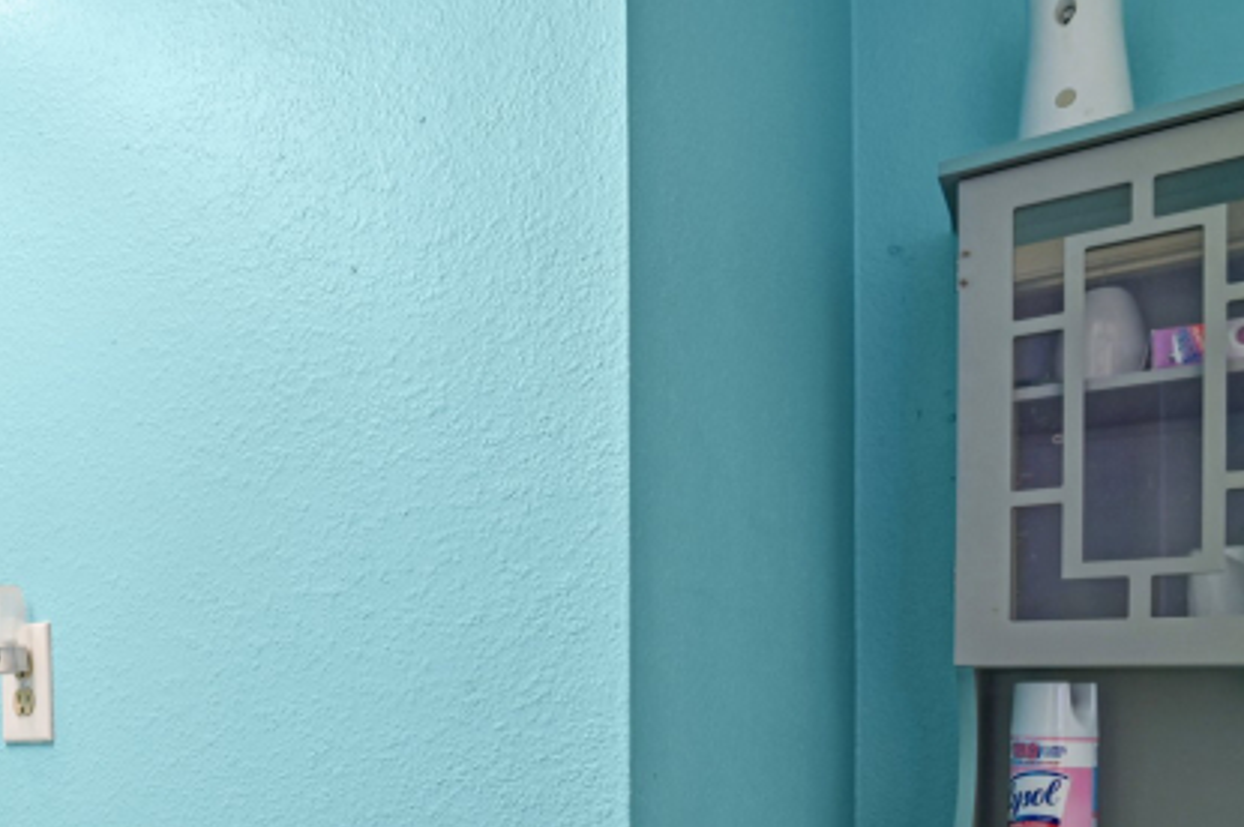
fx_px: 1001
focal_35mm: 29
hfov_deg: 56.7
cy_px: 692
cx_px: 171
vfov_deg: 42.3
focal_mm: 16
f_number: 8
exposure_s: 1/15
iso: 200
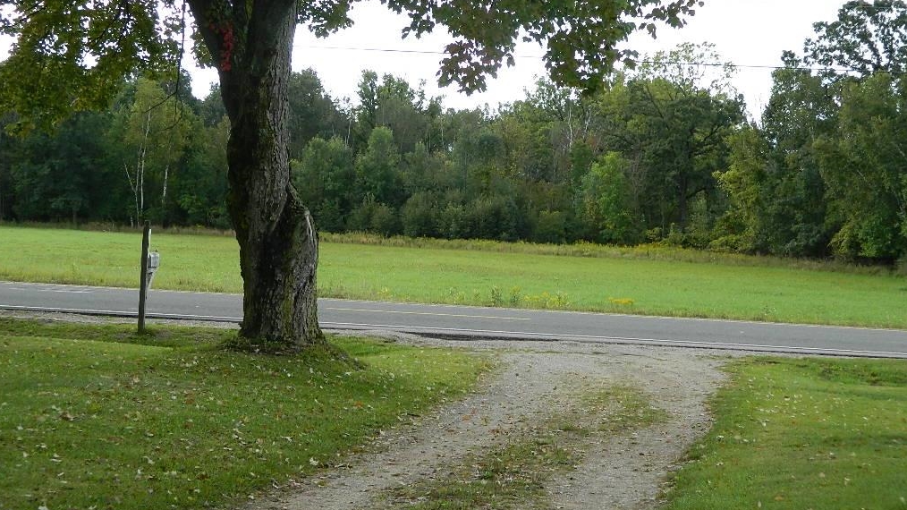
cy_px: 272
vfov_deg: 15.7
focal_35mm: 77
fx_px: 1852
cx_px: 453
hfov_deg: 27.5
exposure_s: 1/160
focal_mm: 12.6
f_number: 4
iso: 80
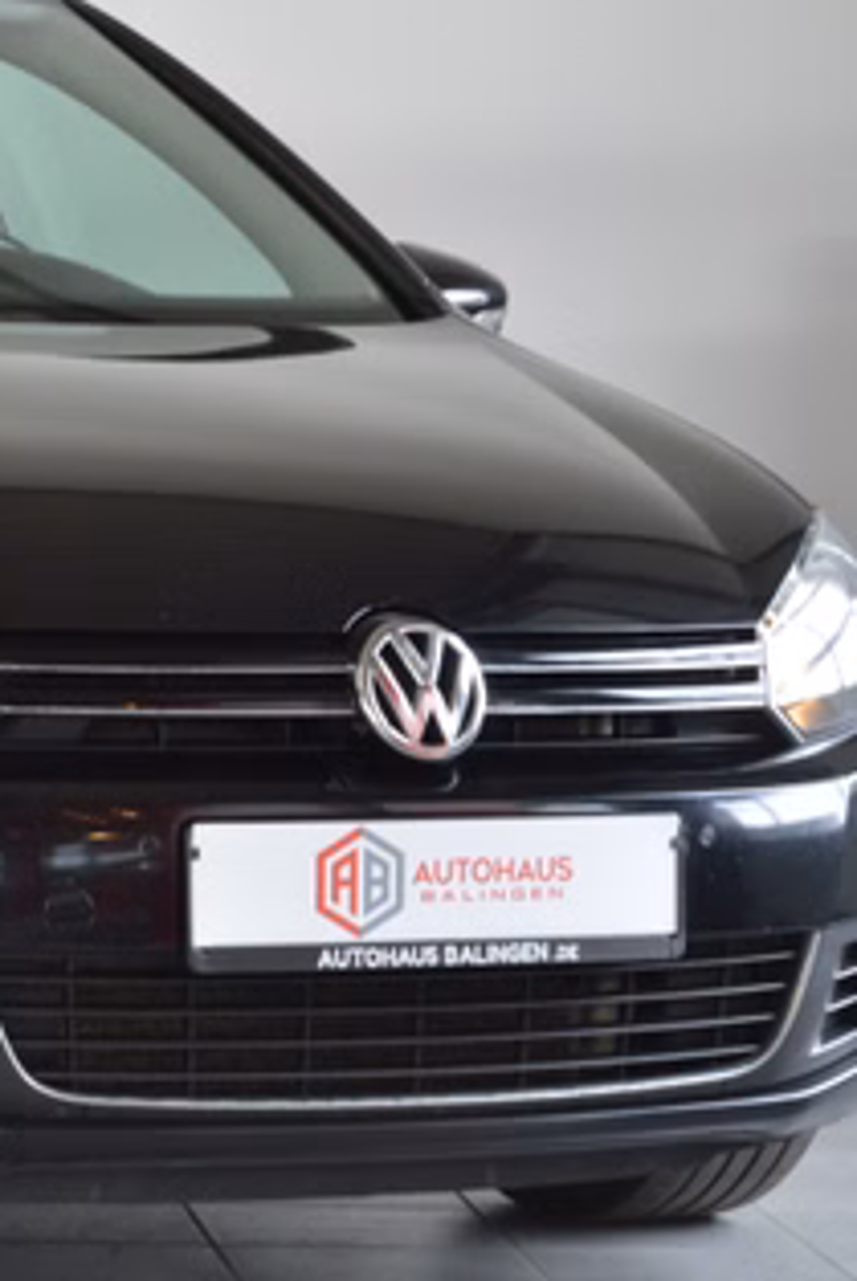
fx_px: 6306
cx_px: -302
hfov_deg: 7.7
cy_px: 714
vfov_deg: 11.6
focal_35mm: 177
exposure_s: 1/60
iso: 800
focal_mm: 58
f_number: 5
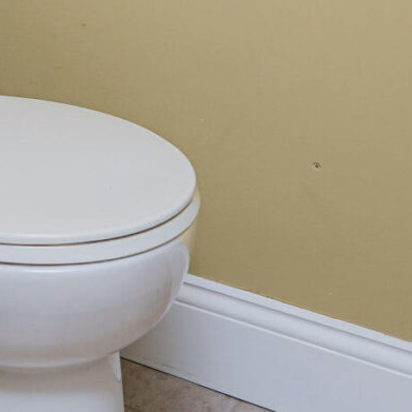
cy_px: -389
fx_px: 1236
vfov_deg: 15.5
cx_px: -98
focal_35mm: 92
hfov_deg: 17.9
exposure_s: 1/40
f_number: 4.5
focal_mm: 16.5
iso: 64
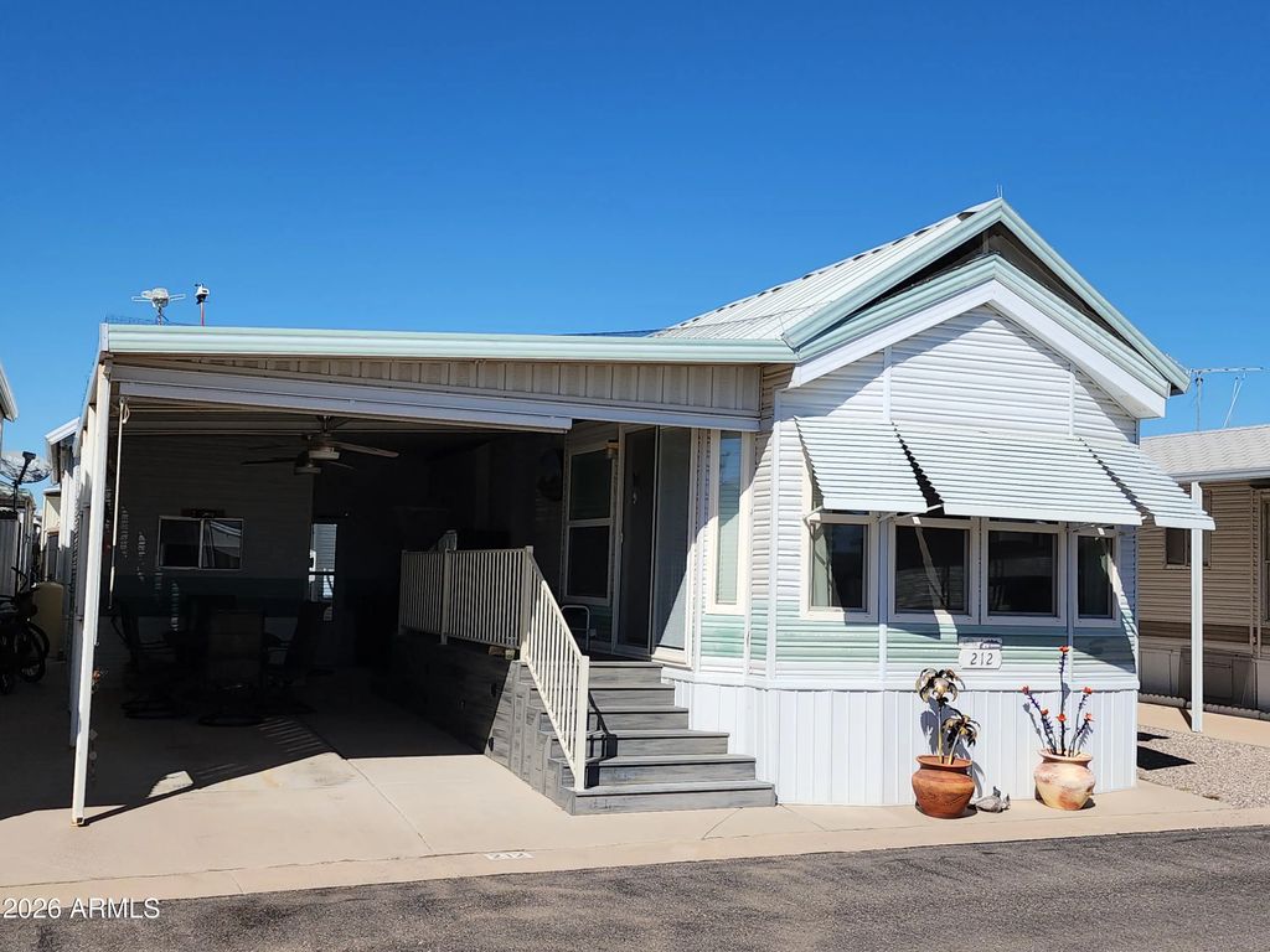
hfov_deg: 73.9
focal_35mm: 23
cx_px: 635
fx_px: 844
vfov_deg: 58.9
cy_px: 476
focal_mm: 6.4
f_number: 1.8
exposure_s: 1/1859
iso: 12
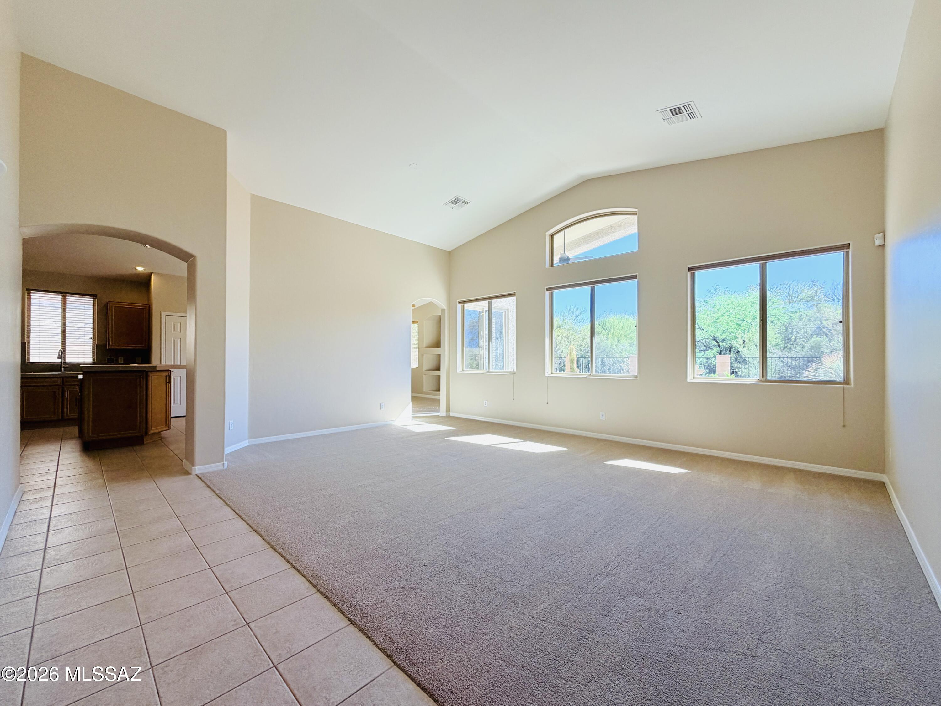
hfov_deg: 102.1
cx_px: 470
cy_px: 353
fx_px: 381
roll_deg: -0.7
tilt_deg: +1.1
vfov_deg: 85.7
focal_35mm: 14
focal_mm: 2.22
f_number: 2.2
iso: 50
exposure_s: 1/164
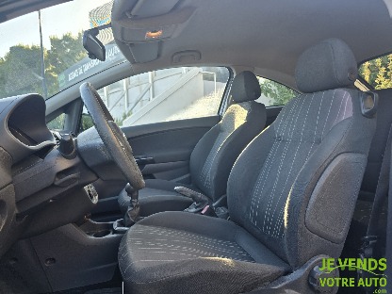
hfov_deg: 73.9
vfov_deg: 58.9
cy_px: 147
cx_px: 196
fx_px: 260
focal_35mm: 23
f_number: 1.7
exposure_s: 1/180
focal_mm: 6.3
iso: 50
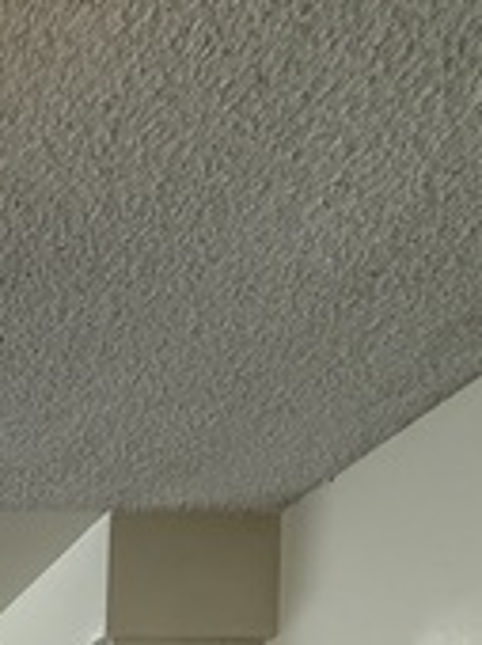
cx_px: -349
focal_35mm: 55
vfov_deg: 24.4
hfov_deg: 20.2
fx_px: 1024
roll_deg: -1.8
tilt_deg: -5.4
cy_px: 1038
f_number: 2.2
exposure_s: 1/120
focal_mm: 2.22
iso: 250
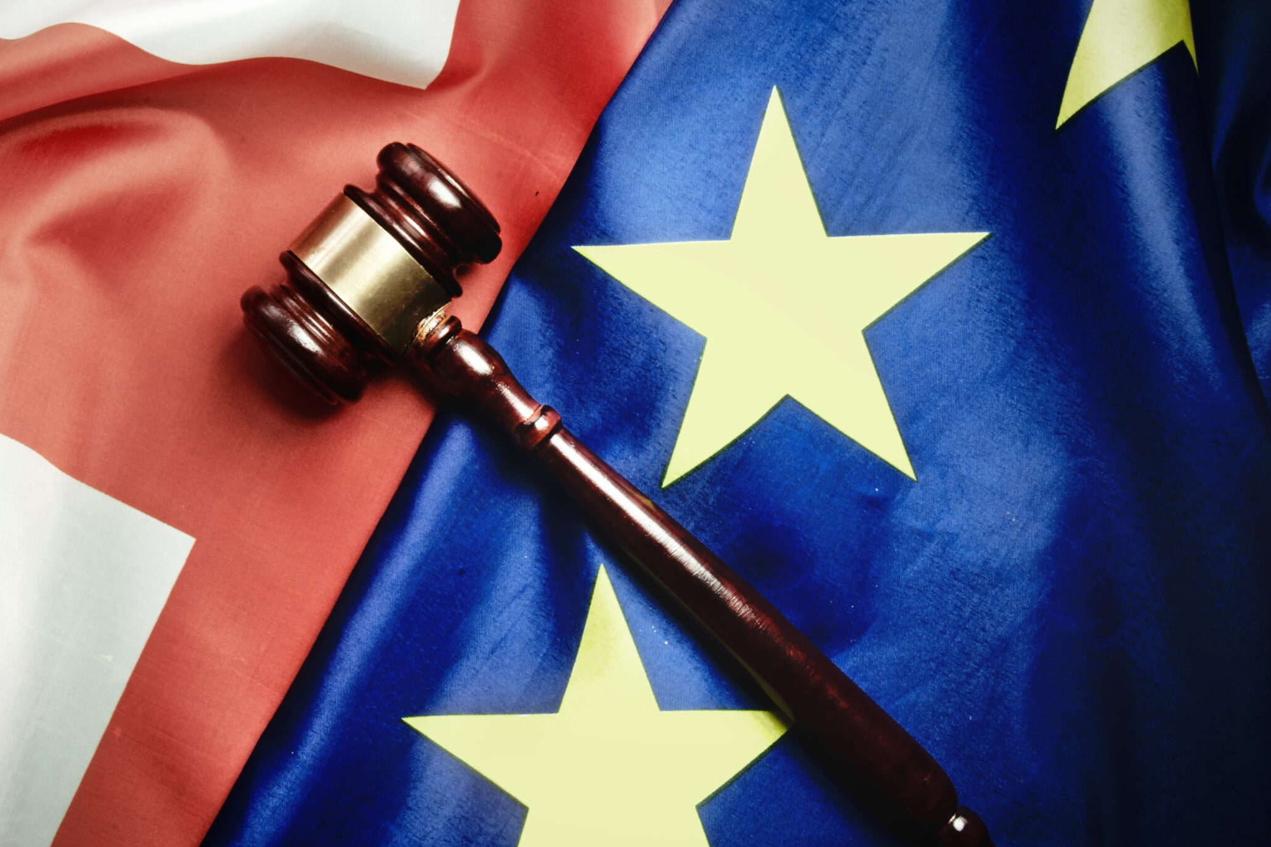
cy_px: 463
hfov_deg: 30.6
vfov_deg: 20.7
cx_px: 495
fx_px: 2317
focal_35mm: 66
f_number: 20
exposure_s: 8
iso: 100
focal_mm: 35
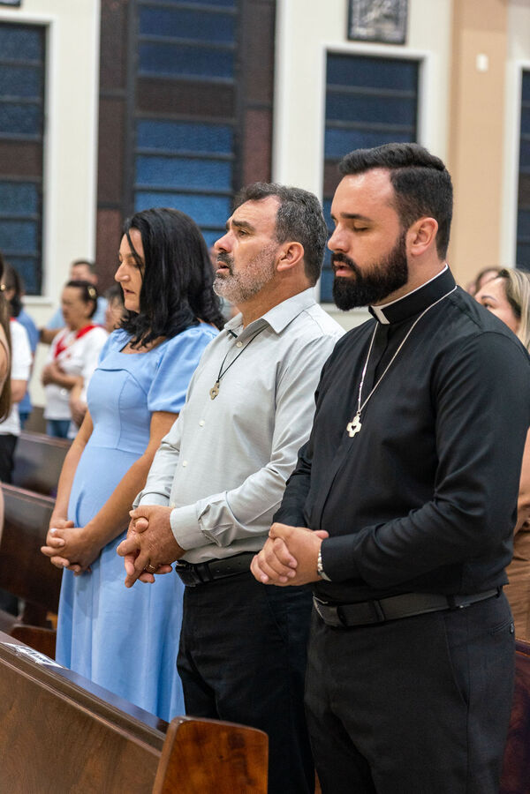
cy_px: 397
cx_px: 265
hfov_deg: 16.5
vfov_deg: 24.5
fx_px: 1833
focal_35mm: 83
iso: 1600
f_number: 2.8
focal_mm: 55.4
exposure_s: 1/125
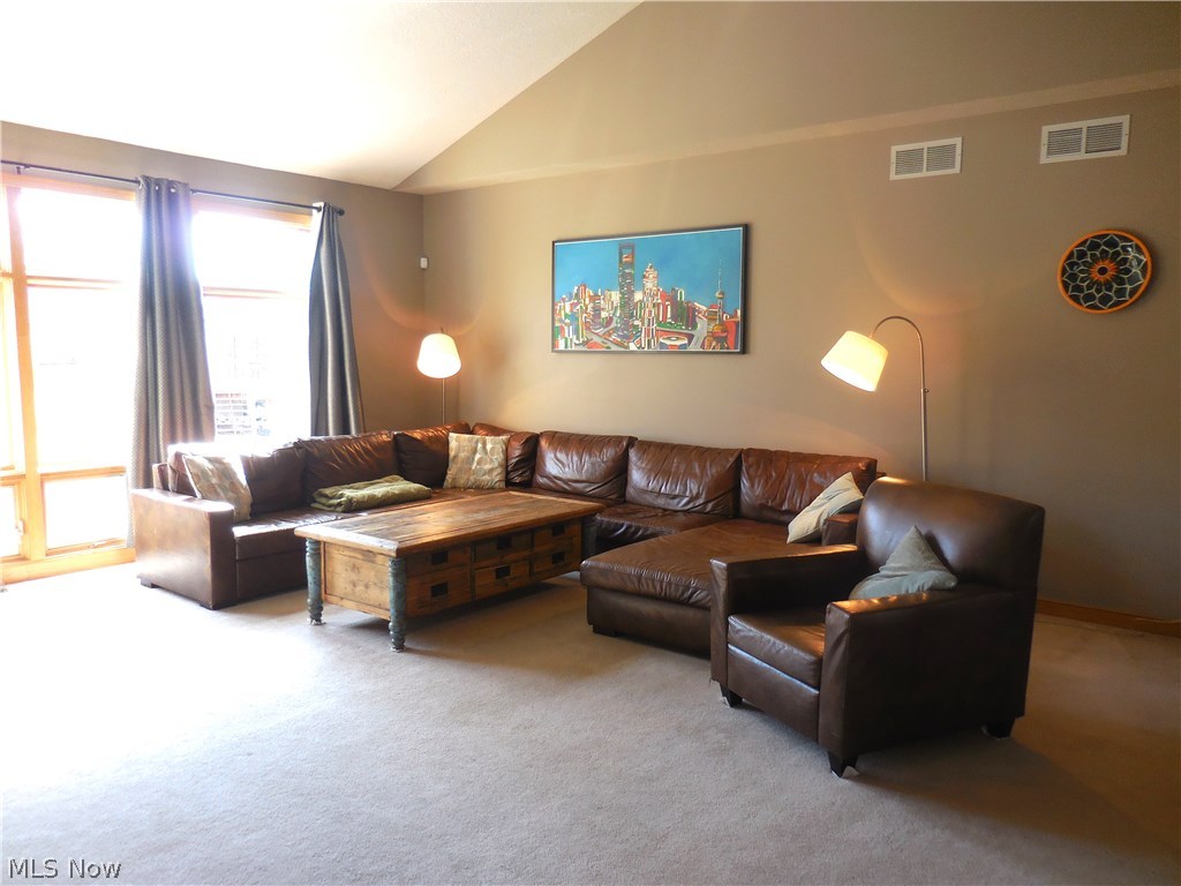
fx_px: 853
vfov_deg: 54.9
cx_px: 590
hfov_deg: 69.4
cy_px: 443
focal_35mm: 25
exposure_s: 1/40
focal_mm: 4.5
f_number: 3.3
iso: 125
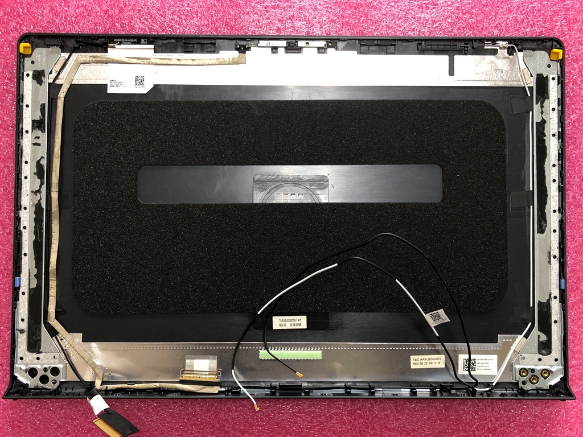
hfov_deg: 63.4
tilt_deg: -88.4
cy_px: 218
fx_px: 472
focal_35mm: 28
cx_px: 292
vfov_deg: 49.7
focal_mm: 3.99
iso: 40
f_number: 1.8
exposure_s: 1/17
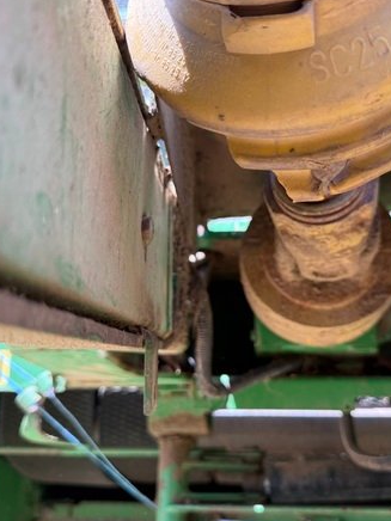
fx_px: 497
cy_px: 264
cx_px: 230
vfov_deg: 55.4
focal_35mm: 33
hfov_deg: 42.8
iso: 100
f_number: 1.78
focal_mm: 6.76
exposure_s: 1/266
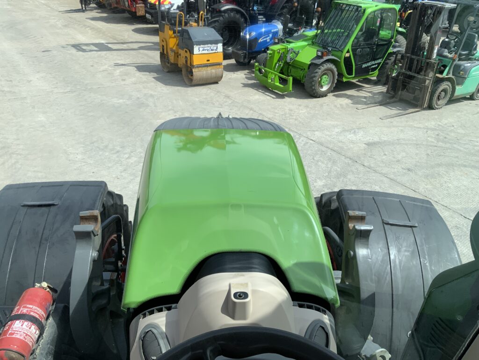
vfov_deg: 48.2
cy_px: 180
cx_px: 240
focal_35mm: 29
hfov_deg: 61.7
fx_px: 401
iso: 16
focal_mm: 3
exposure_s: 1/1279
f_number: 1.8
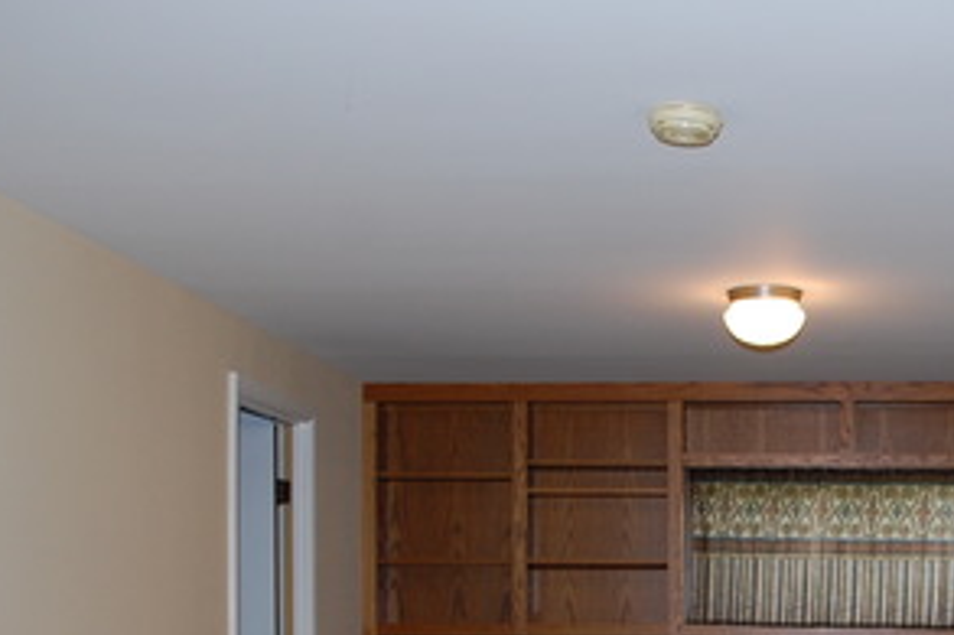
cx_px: 788
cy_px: 658
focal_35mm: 59
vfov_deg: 22.0
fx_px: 1563
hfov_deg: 32.8
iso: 400
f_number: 4
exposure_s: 1/60
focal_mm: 18
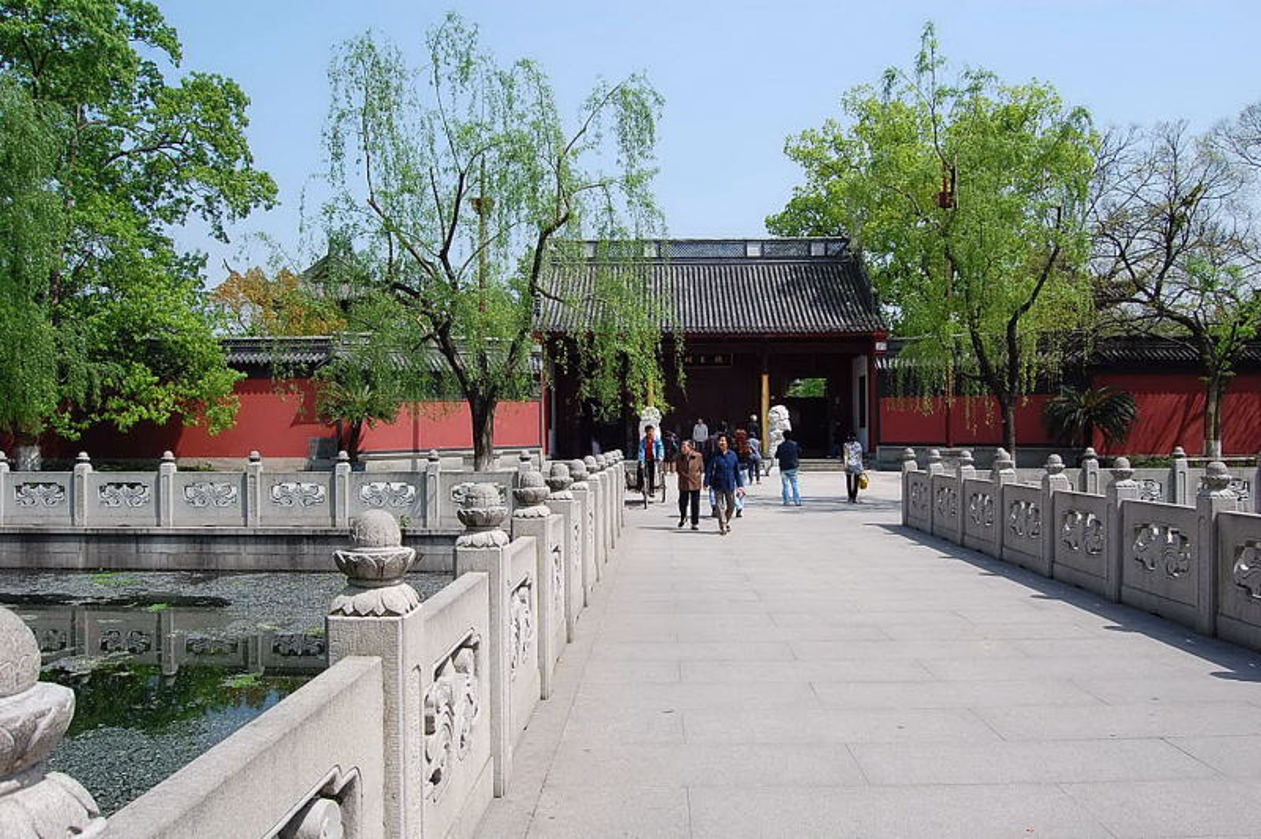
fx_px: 945
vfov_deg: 47.9
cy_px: 420
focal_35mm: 27
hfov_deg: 67.4
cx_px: 630
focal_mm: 18
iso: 200
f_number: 9
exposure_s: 1/250
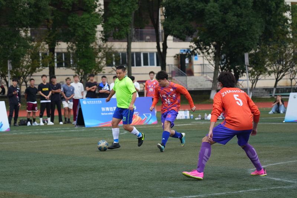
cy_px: 99
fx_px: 767
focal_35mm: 93
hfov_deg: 21.9
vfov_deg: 14.7
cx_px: 148
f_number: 4
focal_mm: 93
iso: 800
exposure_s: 1/640
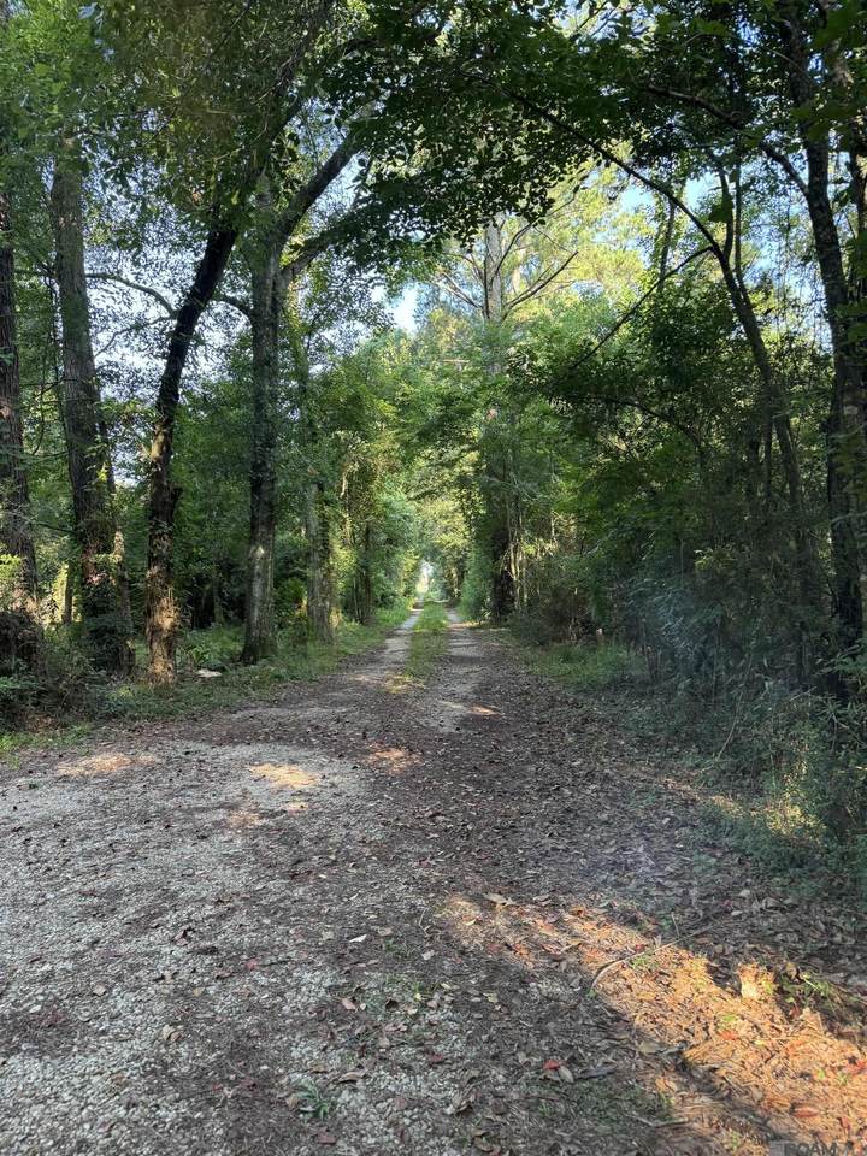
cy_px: 578
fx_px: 801
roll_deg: +1.0
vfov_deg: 71.6
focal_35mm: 24
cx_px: 434
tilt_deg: +0.2
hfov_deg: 56.8
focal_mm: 6.76
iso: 125
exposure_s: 1/121
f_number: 1.78
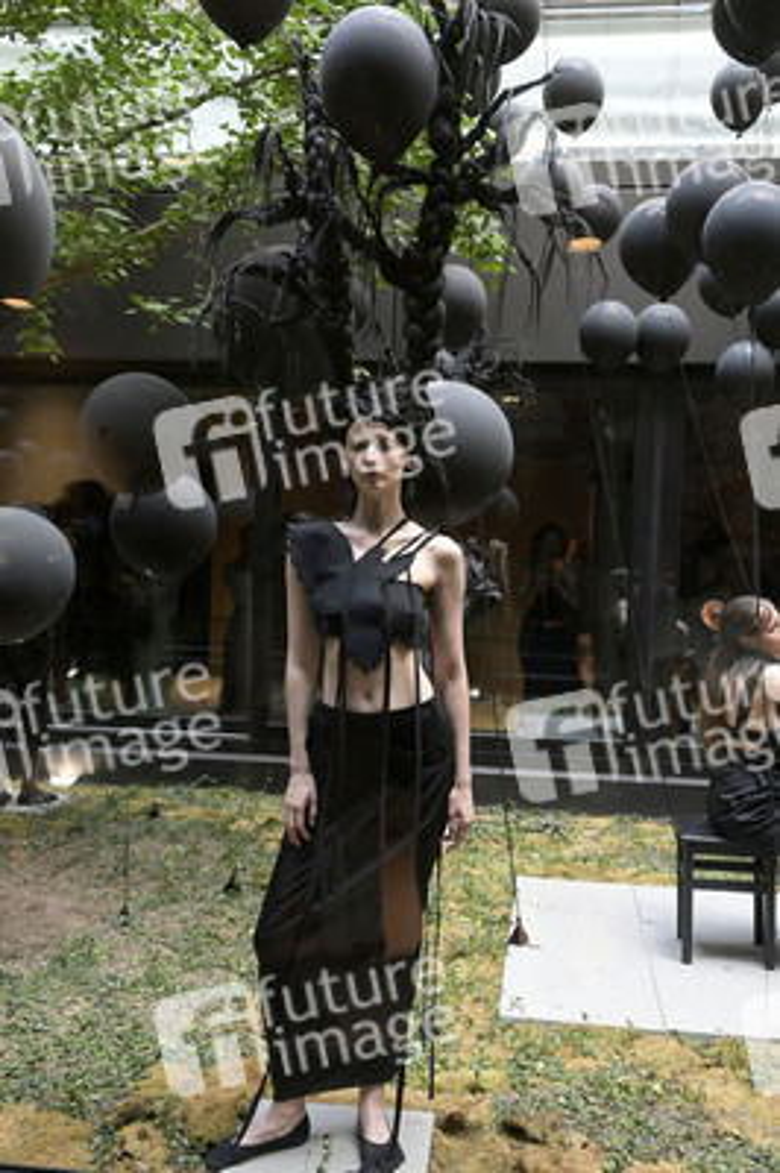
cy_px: 586
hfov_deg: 38.8
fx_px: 1107
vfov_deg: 55.8
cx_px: 390
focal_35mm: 34
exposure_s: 1/160
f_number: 5.6
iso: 4000
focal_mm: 34
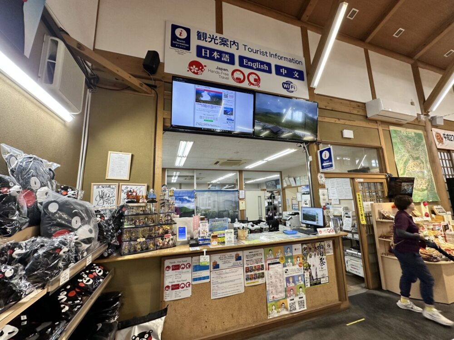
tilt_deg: +10.2
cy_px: 170
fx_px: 184
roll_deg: +0.8
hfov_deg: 102.1
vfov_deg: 85.7
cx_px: 227
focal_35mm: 14
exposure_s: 1/120
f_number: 2.2
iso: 160
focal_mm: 2.22
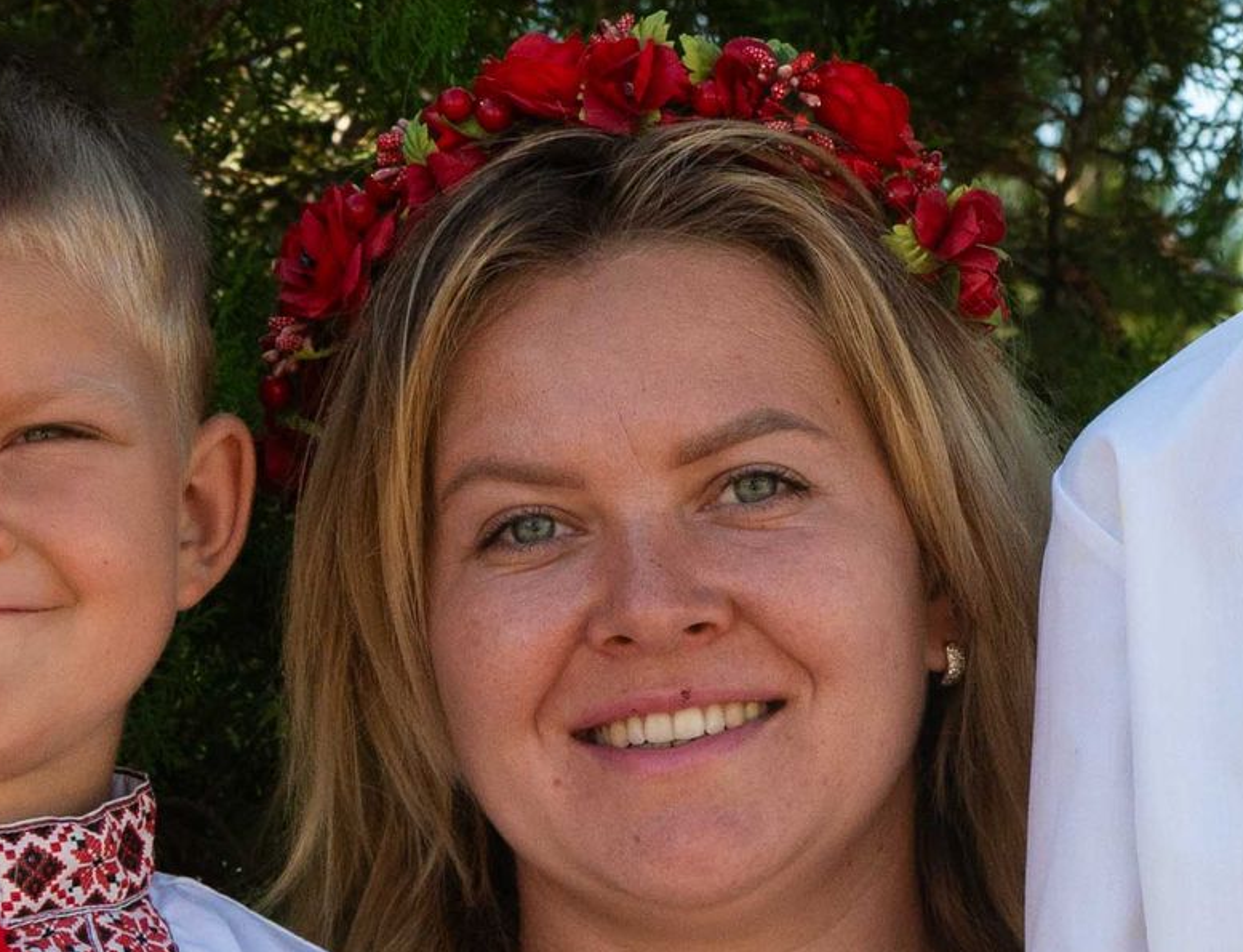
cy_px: 783
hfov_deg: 10.4
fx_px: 6802
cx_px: 968
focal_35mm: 188
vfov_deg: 8.0
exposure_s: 1/2000
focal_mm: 43
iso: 800
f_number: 6.3
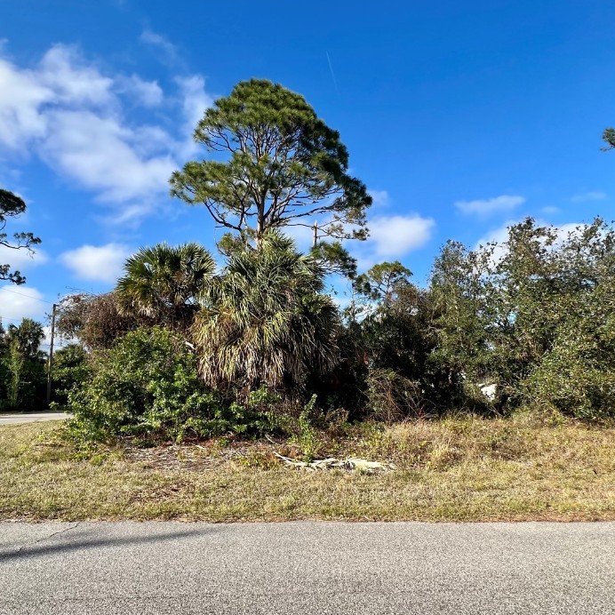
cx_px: 284
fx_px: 342
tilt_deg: +11.8
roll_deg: +5.8
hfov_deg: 83.8
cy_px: 306
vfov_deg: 84.0
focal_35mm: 17
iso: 32
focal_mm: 1.57
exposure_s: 1/995
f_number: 1.8
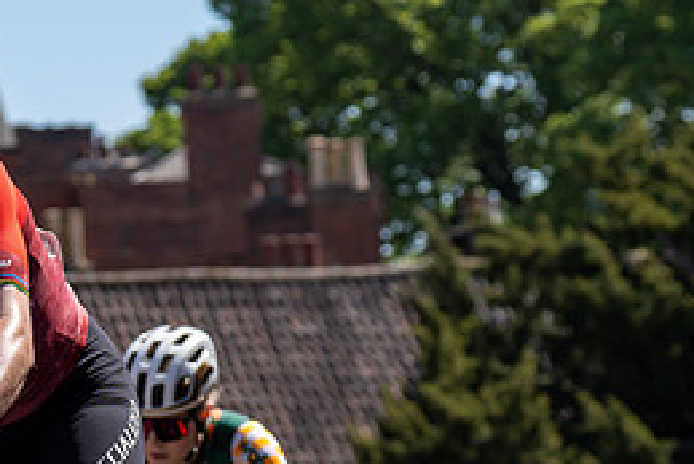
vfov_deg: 5.5
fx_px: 4803
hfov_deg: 8.2
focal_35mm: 249
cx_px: -89
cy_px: 184
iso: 100
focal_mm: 70
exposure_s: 1/1600
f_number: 4
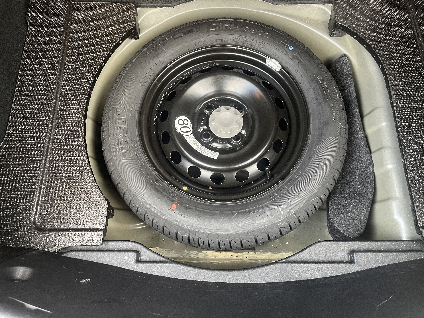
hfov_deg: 69.4
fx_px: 306
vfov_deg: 54.9
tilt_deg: -73.3
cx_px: 212
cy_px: 159
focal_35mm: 25
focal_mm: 5.1
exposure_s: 1/60
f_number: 1.6
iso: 160
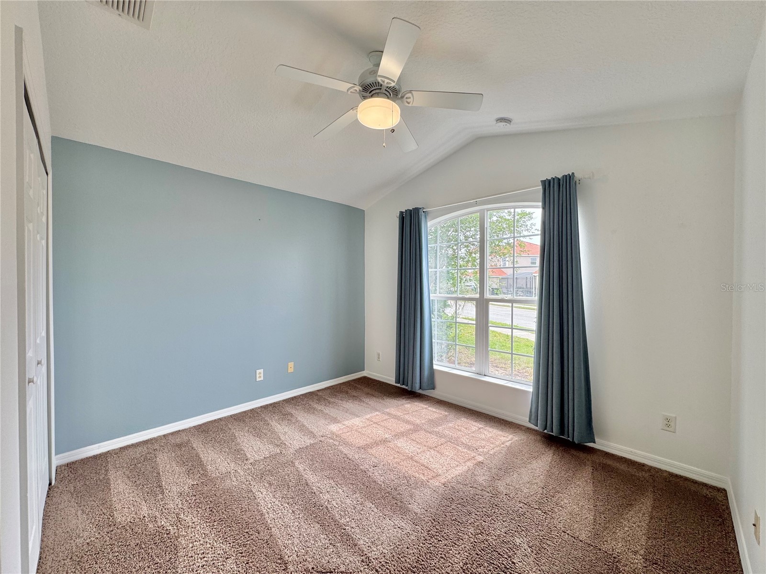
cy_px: 287
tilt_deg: -0.4
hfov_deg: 102.1
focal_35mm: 14
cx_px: 383
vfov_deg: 85.7
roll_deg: -0.2
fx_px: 310
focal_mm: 2.22
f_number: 2.2
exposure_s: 1/159
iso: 40
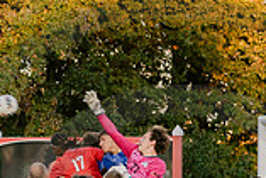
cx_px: -47
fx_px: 3550
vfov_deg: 2.9
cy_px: 257
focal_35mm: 480
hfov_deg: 4.3
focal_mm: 90
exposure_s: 1/250
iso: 640
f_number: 4.5
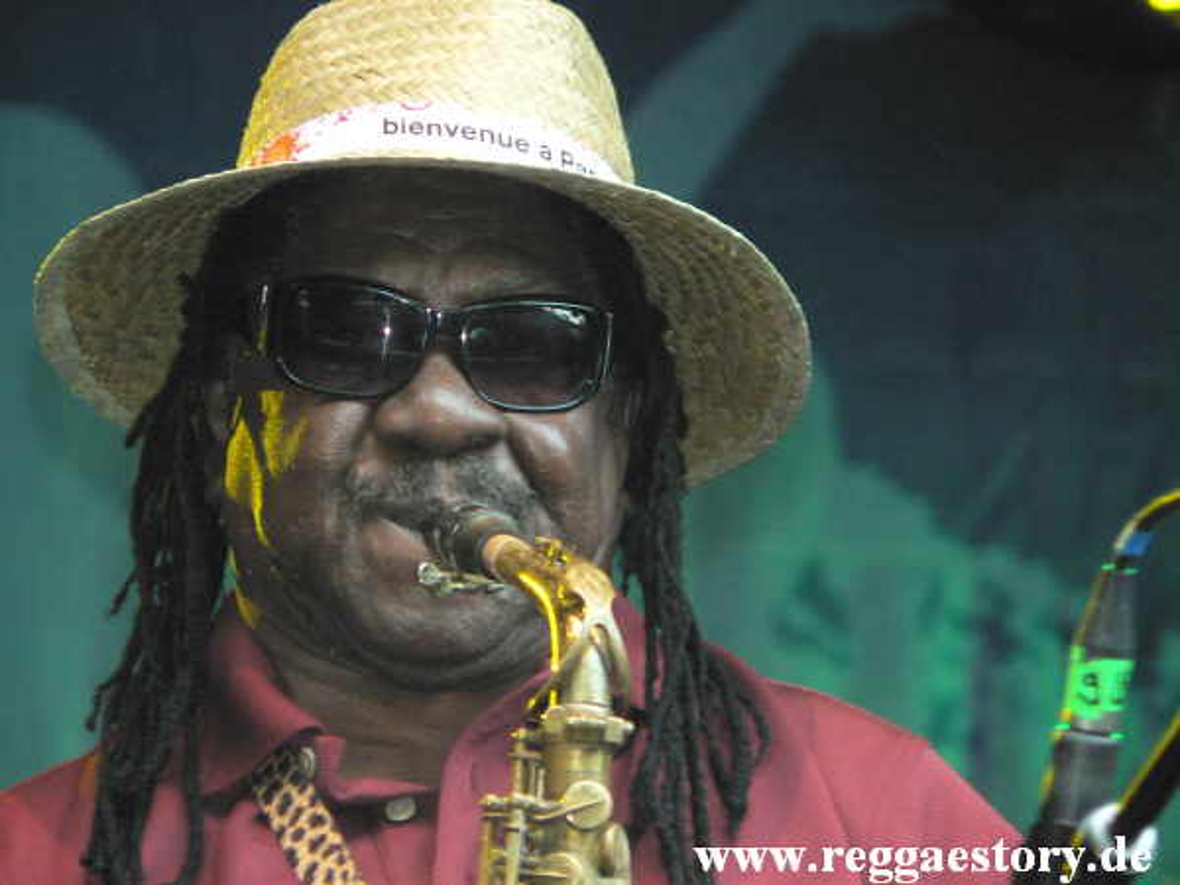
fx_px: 10295
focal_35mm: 302
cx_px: 590
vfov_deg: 4.9
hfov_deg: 6.6
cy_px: 442
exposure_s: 1/60
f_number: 3.3
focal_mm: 51.8
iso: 400
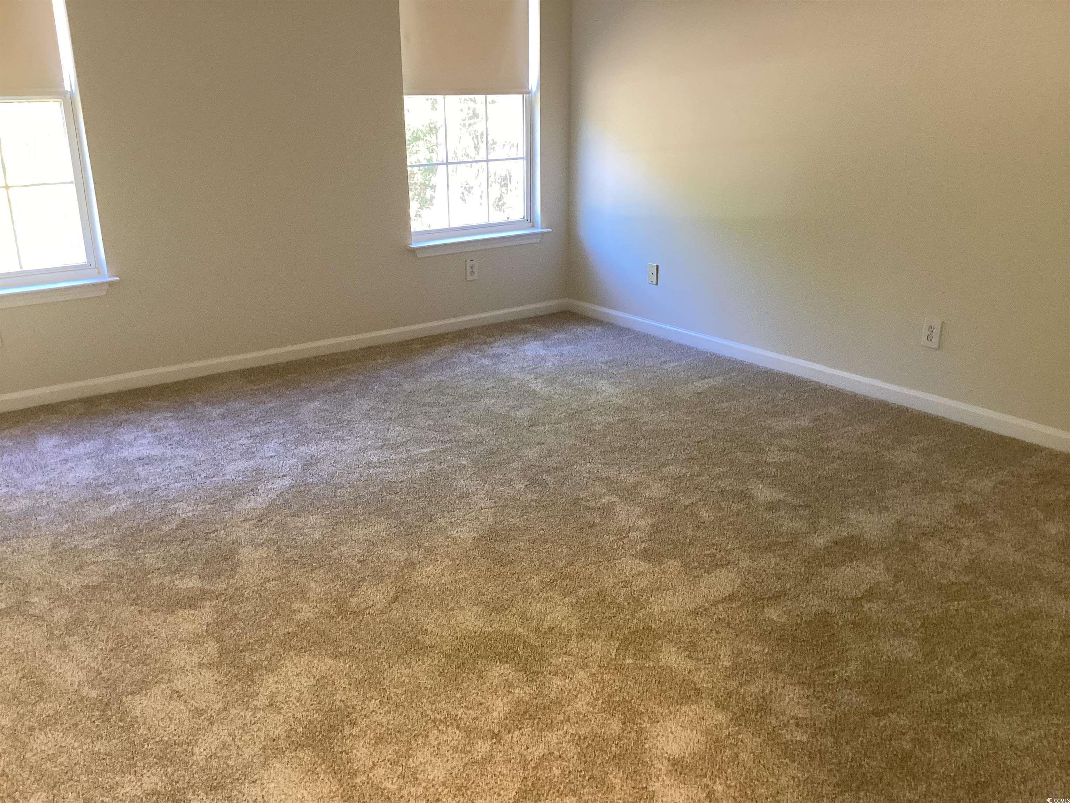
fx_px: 958
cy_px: 402
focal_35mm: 31
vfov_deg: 45.4
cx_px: 535
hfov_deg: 58.4
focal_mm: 3.3
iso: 200
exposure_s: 1/60
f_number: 2.4
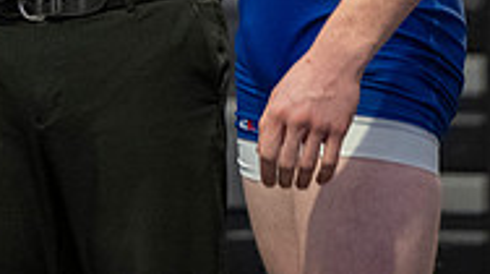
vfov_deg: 1.8
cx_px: 114
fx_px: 8548
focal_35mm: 659
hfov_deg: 3.3
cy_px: -513
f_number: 2.8
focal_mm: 130
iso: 3200
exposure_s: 1/1000
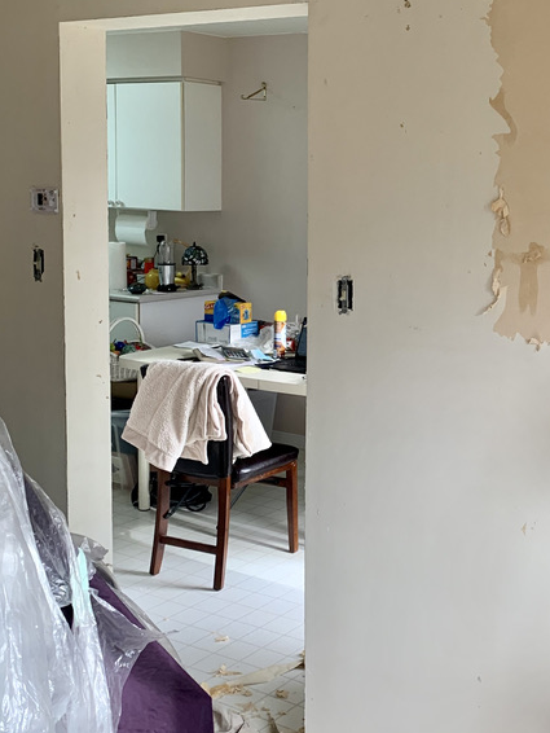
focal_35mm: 47
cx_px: 481
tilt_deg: -4.3
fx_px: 995
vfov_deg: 40.1
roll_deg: -1.3
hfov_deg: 29.8
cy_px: 273
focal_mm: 4.25
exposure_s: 1/117
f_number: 1.8
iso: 100
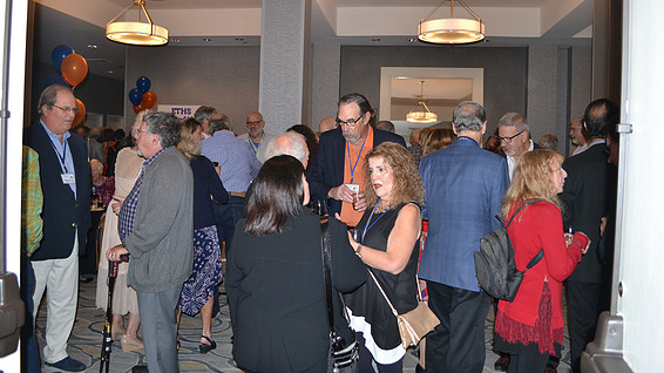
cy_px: 151
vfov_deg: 40.0
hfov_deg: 66.1
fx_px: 510
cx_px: 325
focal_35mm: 29
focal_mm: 18
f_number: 3.5
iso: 400
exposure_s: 1/60
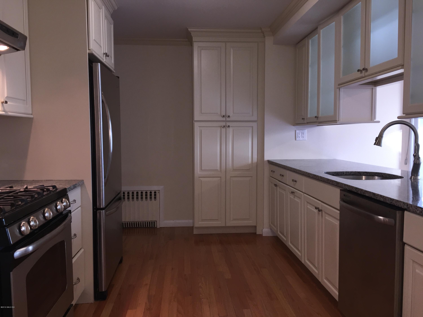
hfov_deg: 61.7
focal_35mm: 29
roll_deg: +0.5
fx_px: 354
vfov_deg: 48.2
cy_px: 158
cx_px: 212
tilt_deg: -4.2
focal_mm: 4.15
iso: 64
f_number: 2.2
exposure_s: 1/30
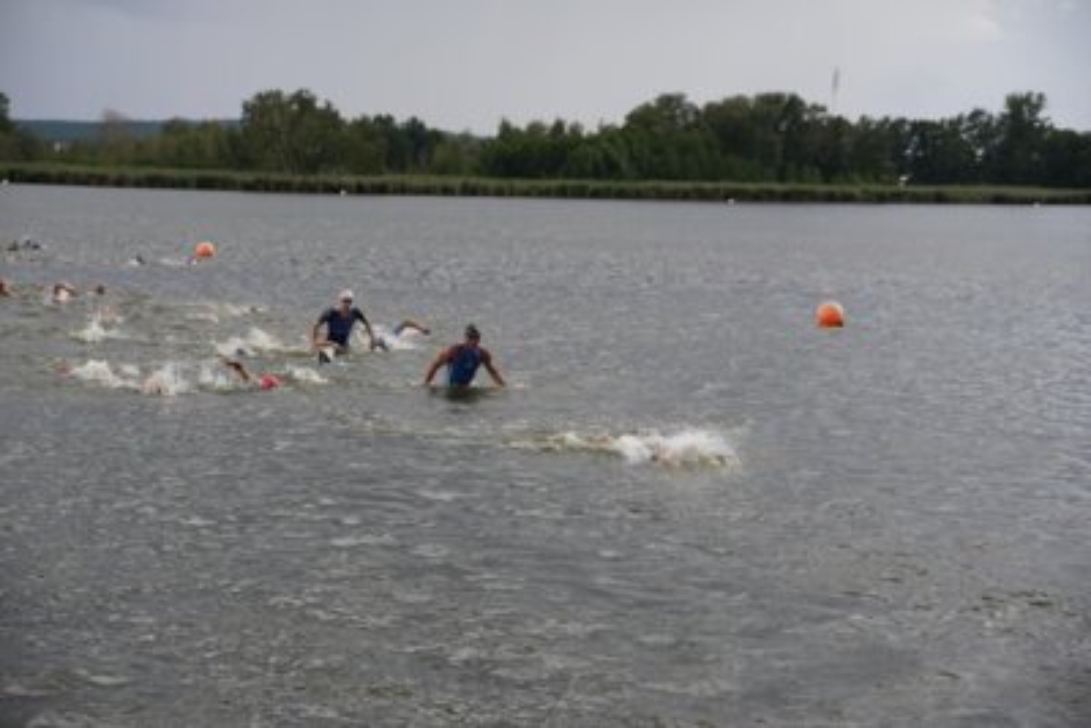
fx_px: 2501
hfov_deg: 24.6
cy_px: 364
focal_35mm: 82
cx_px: 546
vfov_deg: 16.6
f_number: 5
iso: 200
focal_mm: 55
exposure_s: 1/160
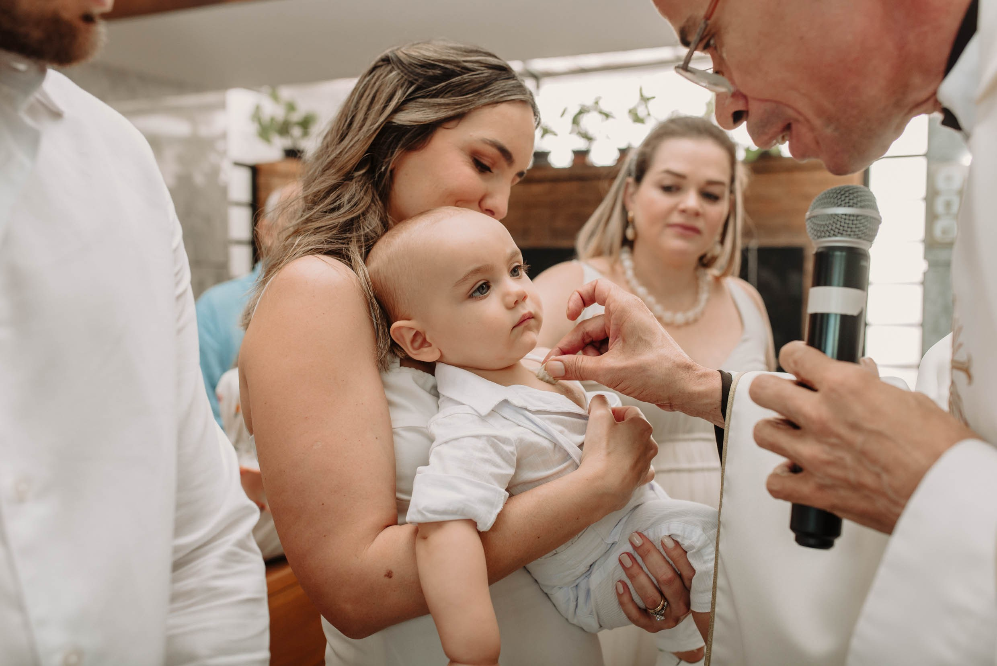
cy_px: 333
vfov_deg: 37.9
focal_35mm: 35
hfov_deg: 54.4
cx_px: 498
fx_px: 970
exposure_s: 1/250
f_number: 4
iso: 560
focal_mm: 35
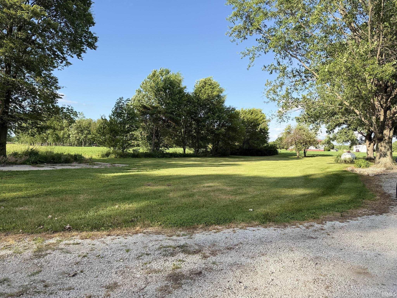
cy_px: 149
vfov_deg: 56.8
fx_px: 275
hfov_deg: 71.6
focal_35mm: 24
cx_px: 198
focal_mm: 6.76
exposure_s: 1/2232
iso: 80
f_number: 1.78
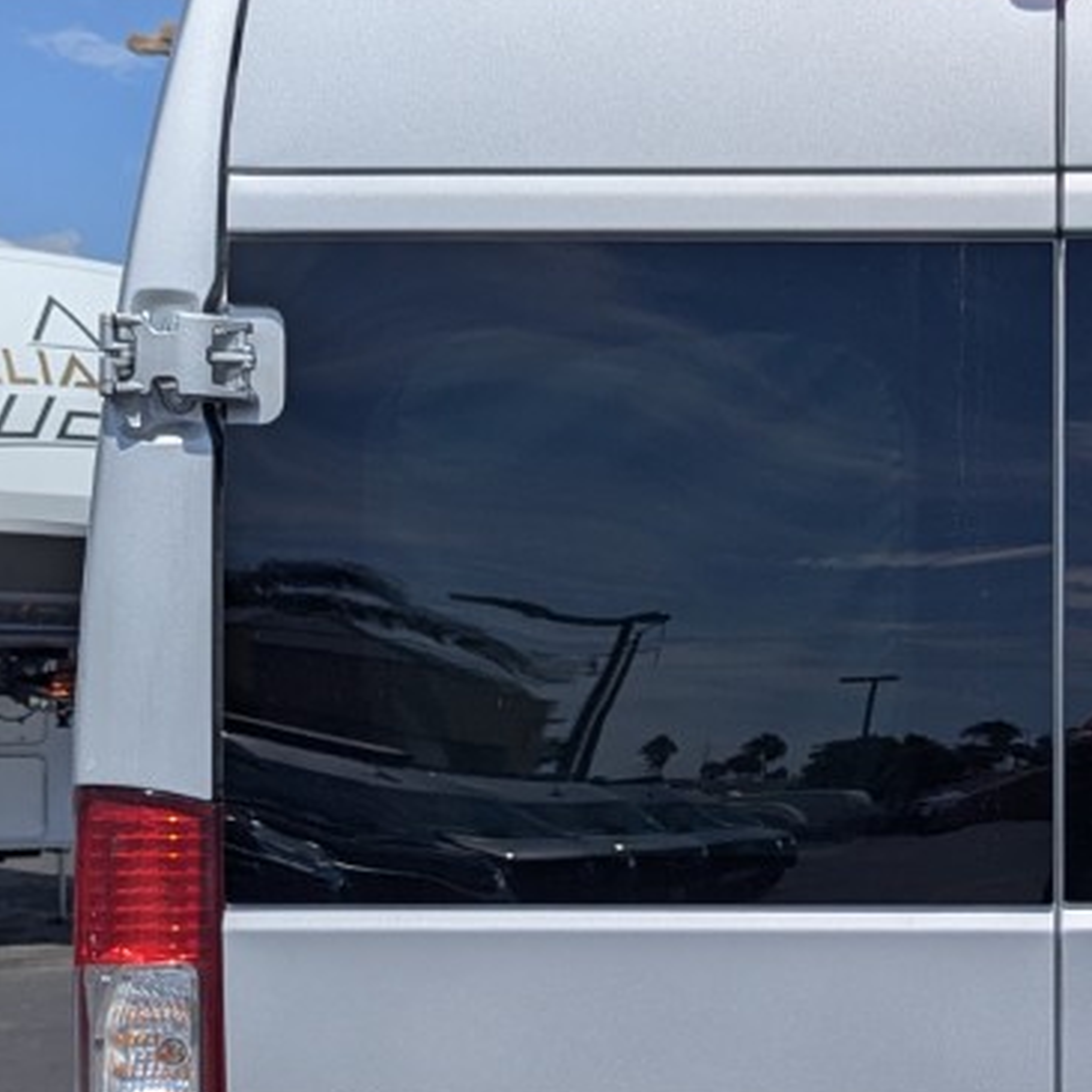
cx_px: 1004
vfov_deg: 21.2
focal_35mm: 81
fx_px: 2891
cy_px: 859
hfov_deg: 20.9
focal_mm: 6.81
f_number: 1.85
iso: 42
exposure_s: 1/5155
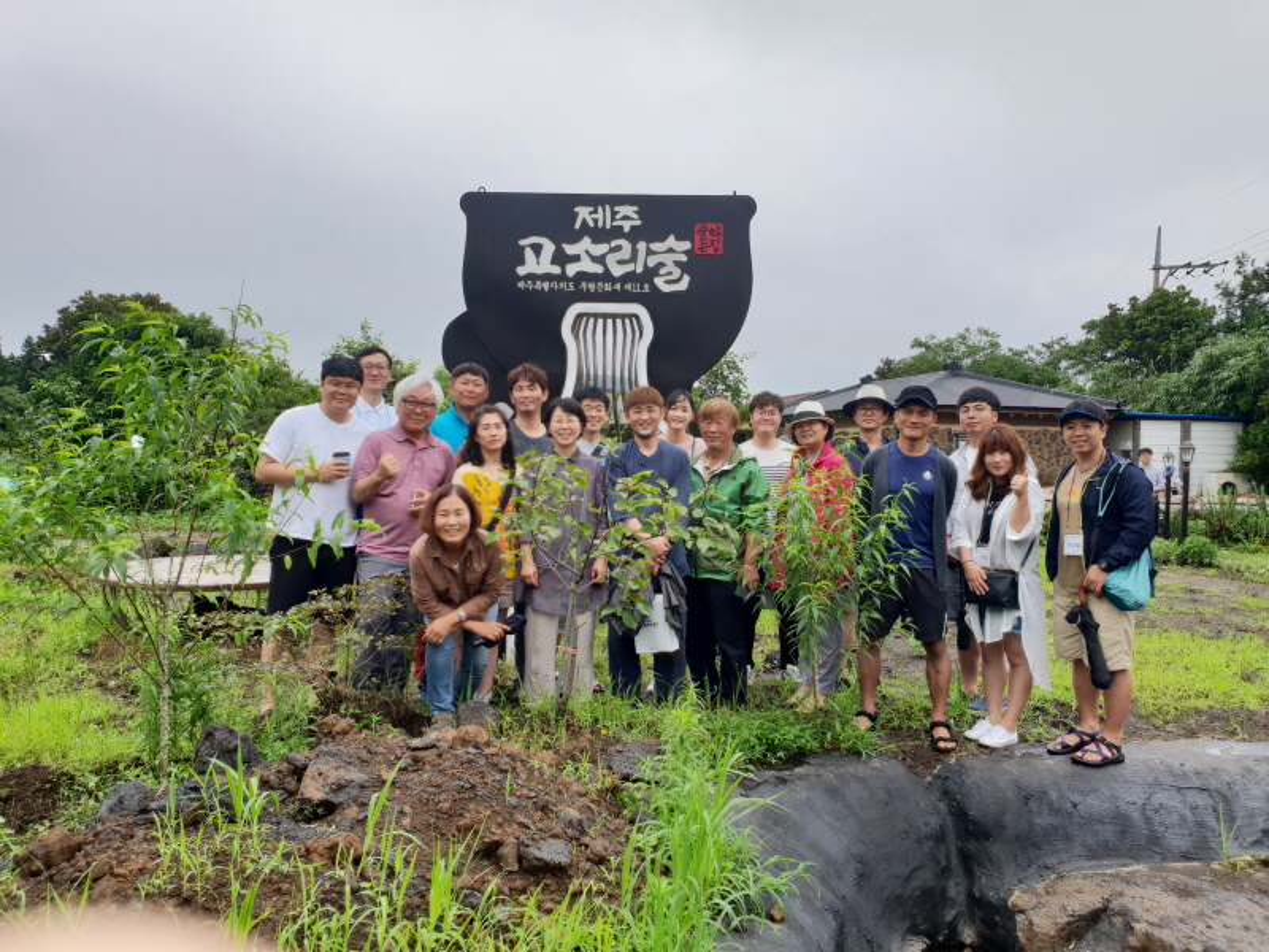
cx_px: 634
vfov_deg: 53.1
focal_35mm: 26
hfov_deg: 67.3
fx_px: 953
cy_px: 476
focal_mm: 4.3
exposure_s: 1/186
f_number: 2.4
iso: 50
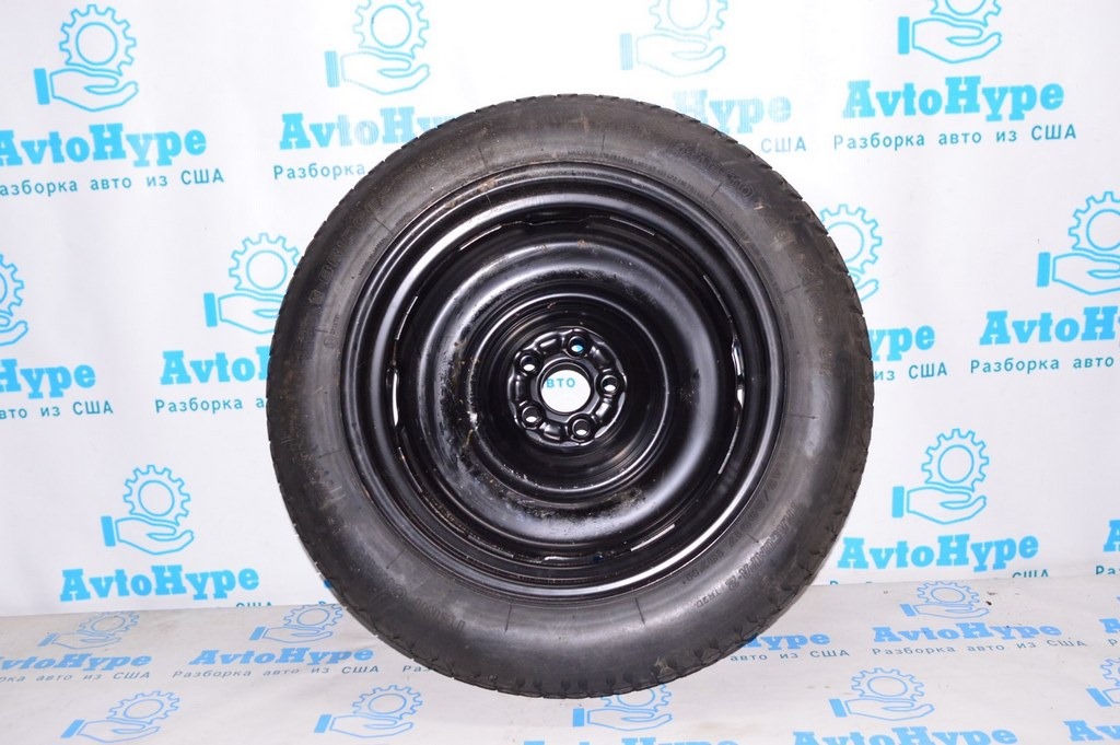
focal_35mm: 33
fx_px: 1026
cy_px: 372
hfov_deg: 57.3
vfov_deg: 39.9
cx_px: 560
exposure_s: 1/200
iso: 1600
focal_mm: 22
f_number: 8
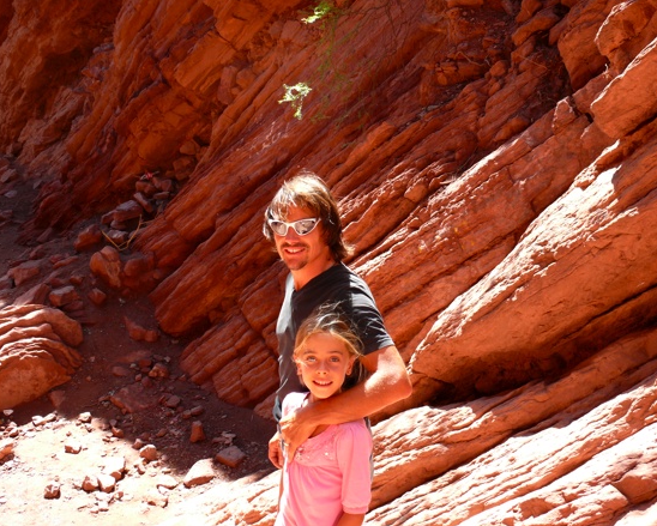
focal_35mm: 47
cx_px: 334
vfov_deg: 32.1
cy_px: 260
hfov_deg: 39.5
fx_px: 914
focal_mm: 9.4
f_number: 4
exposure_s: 1/125
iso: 100
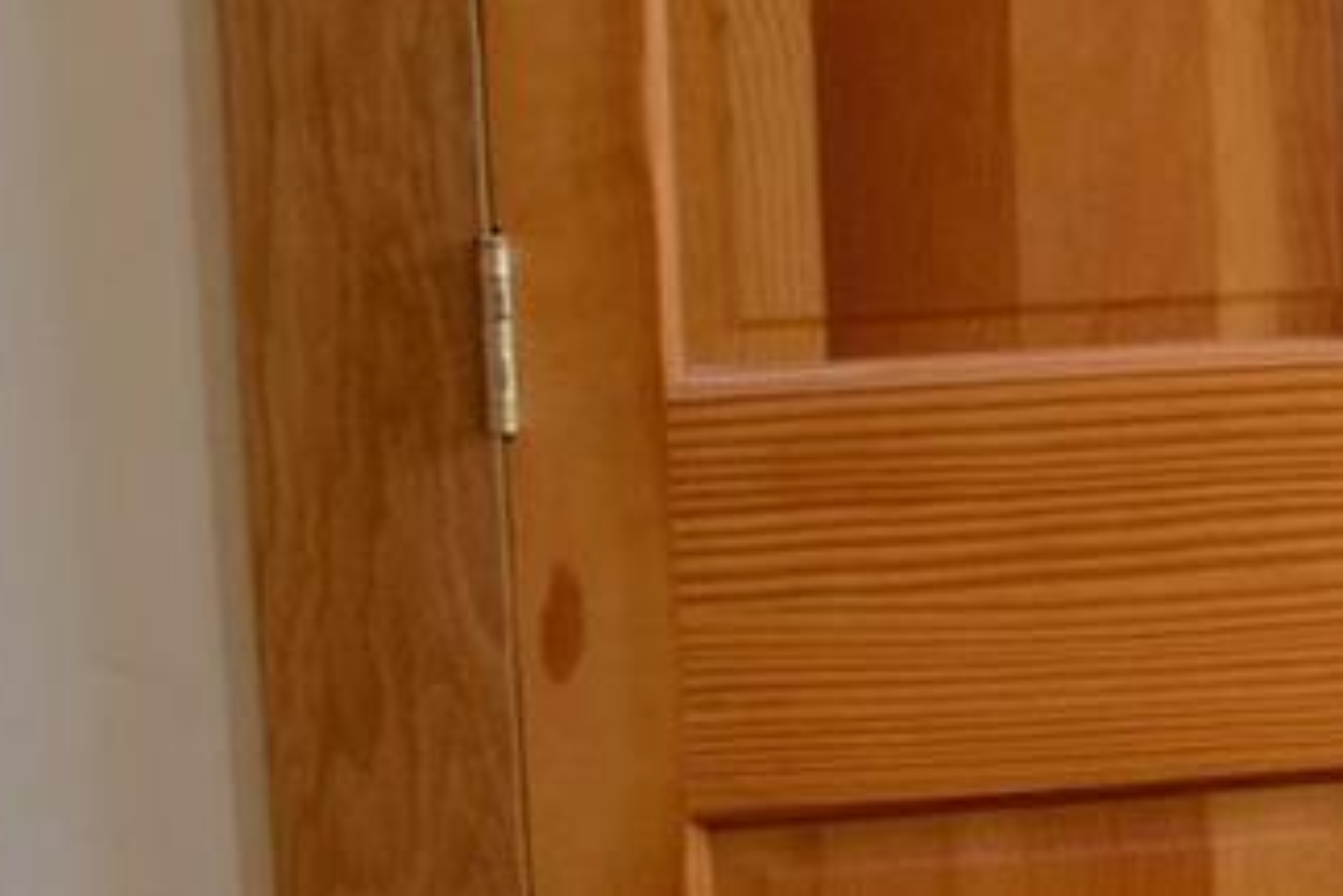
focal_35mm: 178
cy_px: 340
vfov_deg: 7.7
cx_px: 3254
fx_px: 6640
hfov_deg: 10.1
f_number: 4
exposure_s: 1/60
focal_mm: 24
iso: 200
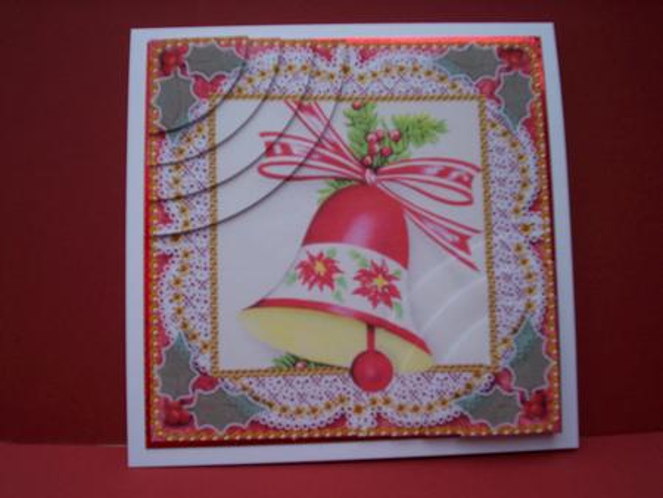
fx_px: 690
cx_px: 332
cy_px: 249
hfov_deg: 51.3
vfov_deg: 39.7
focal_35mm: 36
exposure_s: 1/444
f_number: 4.5
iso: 100
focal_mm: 5.9
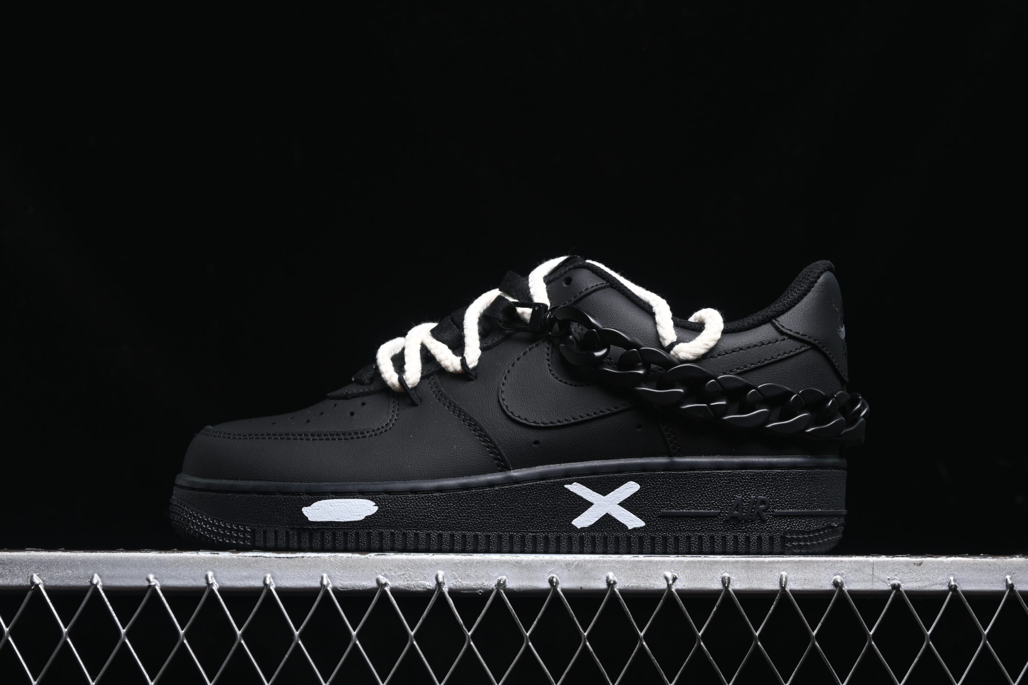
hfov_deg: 27.0
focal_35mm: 75
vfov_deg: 18.2
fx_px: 2142
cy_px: 342
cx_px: 514
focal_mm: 50
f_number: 6.3
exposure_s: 1/50
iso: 160
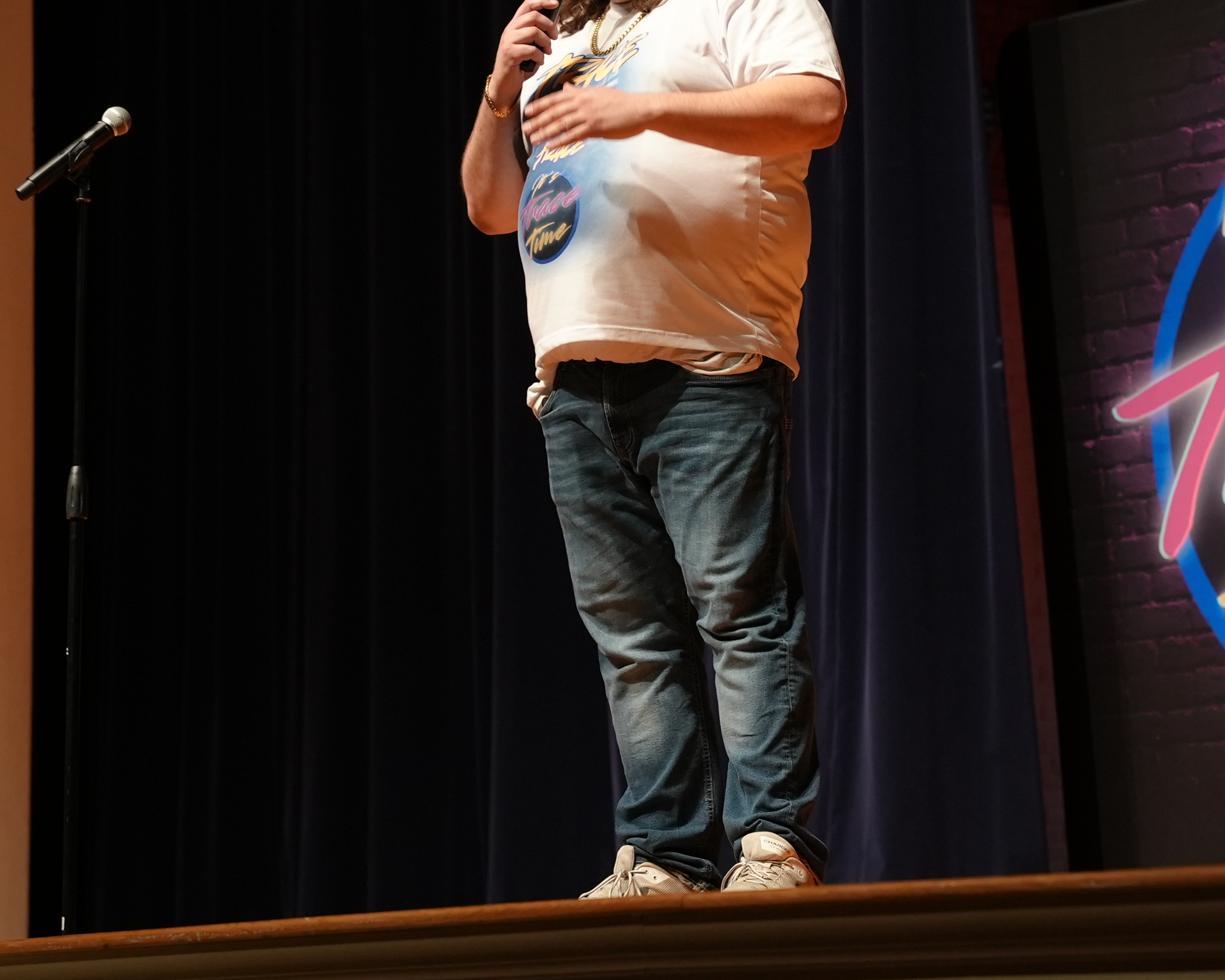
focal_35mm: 122
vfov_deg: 12.6
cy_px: 310
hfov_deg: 15.7
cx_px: 794
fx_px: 4424
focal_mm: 70
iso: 2500
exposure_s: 1/160
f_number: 4
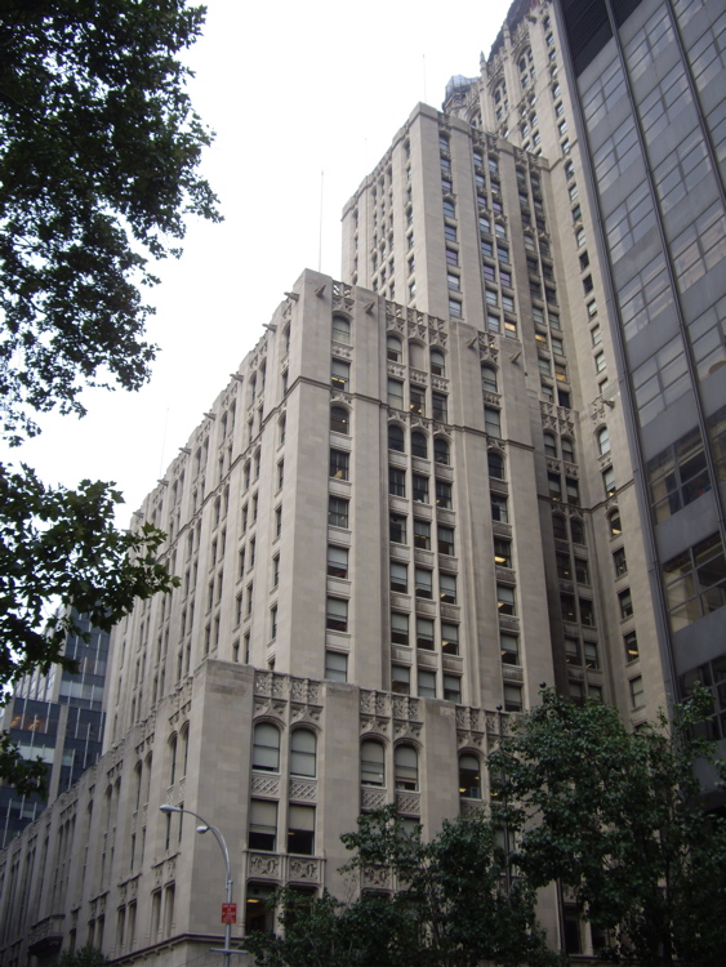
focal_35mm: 38
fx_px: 1062
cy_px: 484
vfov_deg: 49.0
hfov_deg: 37.7
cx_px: 363
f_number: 2.8
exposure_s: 1/160
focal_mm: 7.9
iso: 64
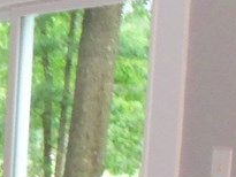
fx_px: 989
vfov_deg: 10.1
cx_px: -305
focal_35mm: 145
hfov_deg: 11.5
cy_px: 220
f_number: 3.4
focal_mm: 5.2
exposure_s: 1/30
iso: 250
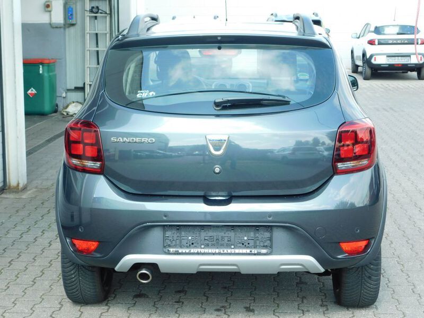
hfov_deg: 29.4
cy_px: 159
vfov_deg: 22.3
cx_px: 212
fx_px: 808
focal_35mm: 66
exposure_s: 1/160
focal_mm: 11.7
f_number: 4.2
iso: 125
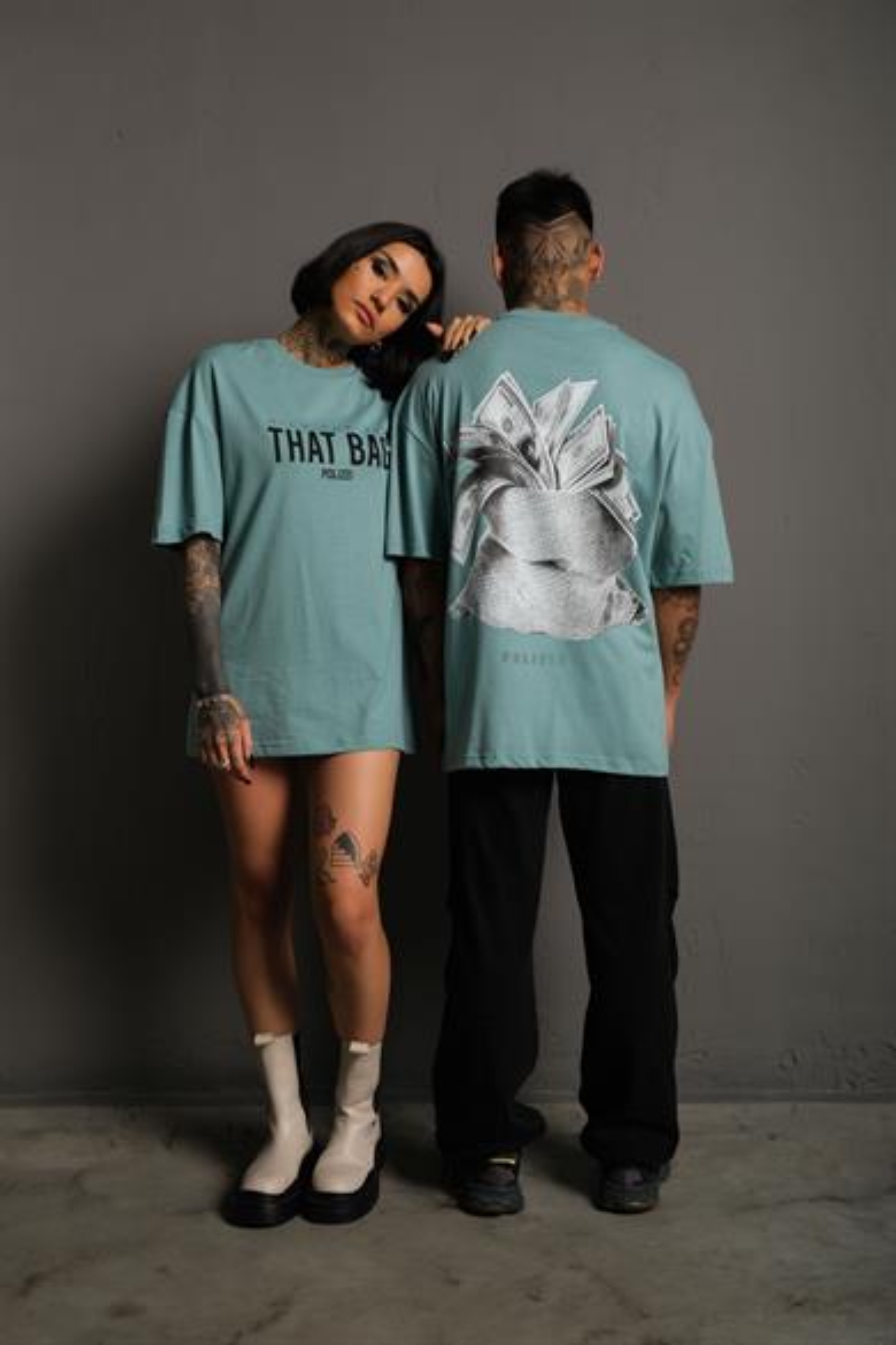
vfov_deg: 54.4
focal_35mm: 35
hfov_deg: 37.9
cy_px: 672
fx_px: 1307
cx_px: 448
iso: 160
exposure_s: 1/160
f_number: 5
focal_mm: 23.3
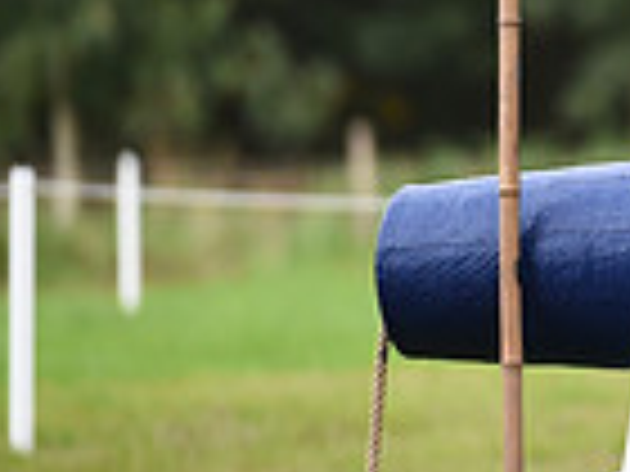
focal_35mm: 1351
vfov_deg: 1.1
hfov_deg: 1.5
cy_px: -13
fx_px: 24588
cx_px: 1170
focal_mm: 340
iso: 1000
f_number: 4.5
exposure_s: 1/1000
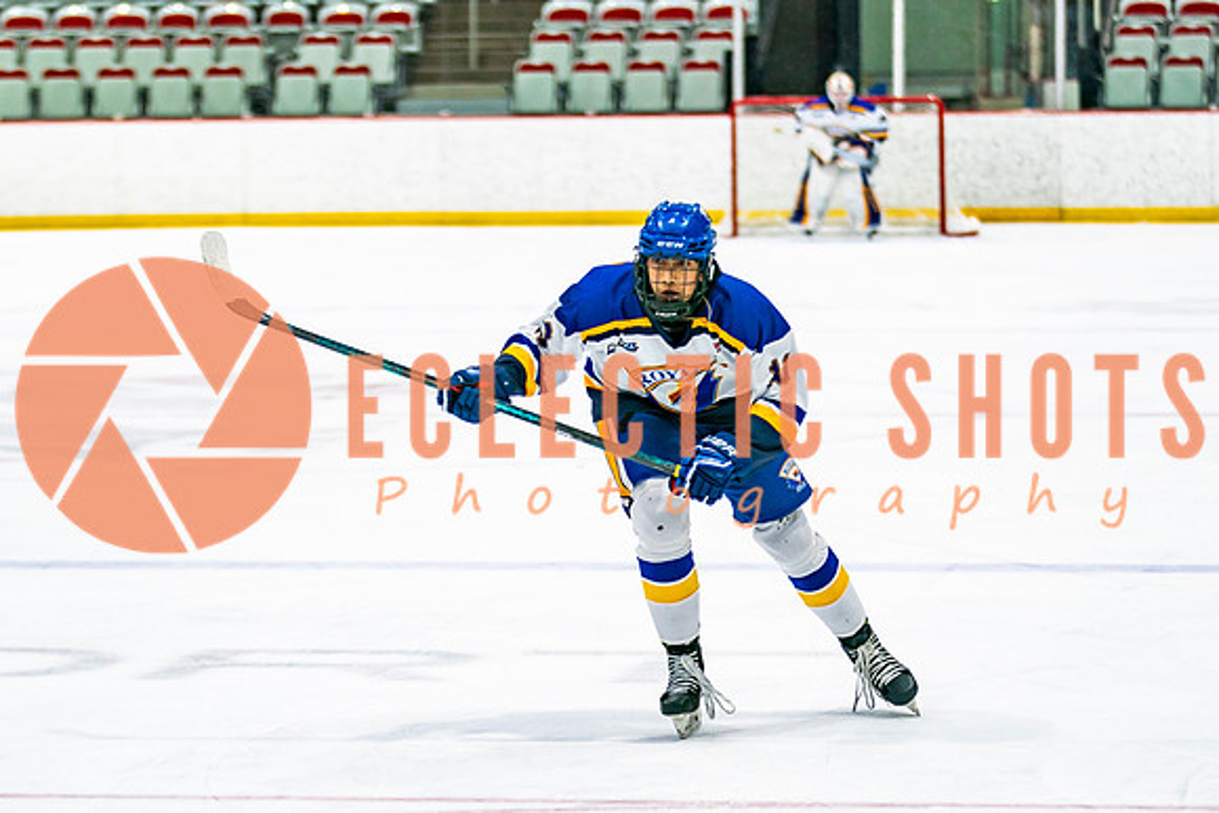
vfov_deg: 7.6
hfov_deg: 11.3
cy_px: 428
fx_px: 6140
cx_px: 634
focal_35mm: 181
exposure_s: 1/640
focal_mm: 105
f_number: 2.8
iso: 400
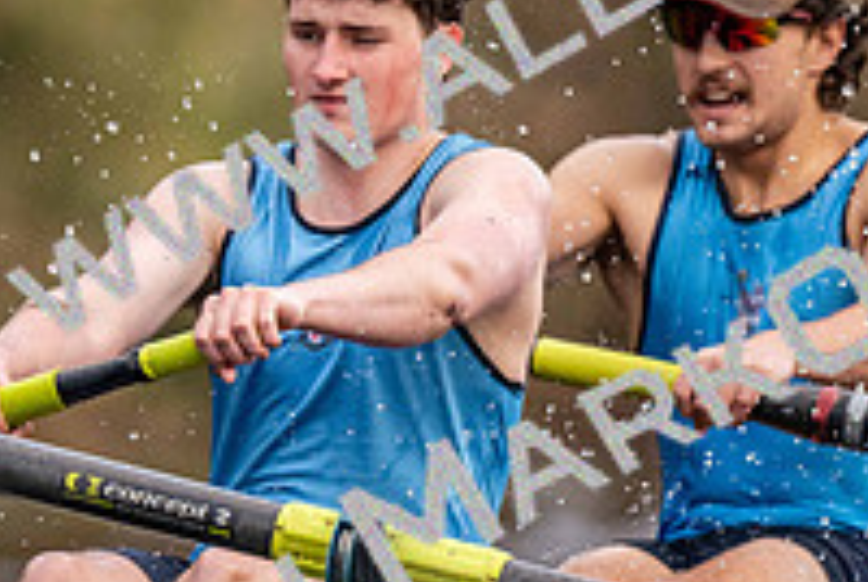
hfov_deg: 1.2
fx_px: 41991
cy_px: 406
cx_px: -308
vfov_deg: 0.8
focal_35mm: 1739
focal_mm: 600
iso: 1600
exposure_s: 1/2500
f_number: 4
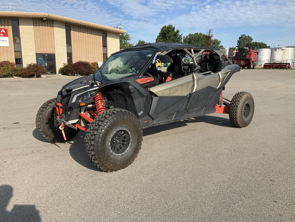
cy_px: 111
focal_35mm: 29
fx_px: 247
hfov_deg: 61.7
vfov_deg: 48.2
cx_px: 148
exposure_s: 1/1577
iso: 25
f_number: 1.8
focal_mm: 3
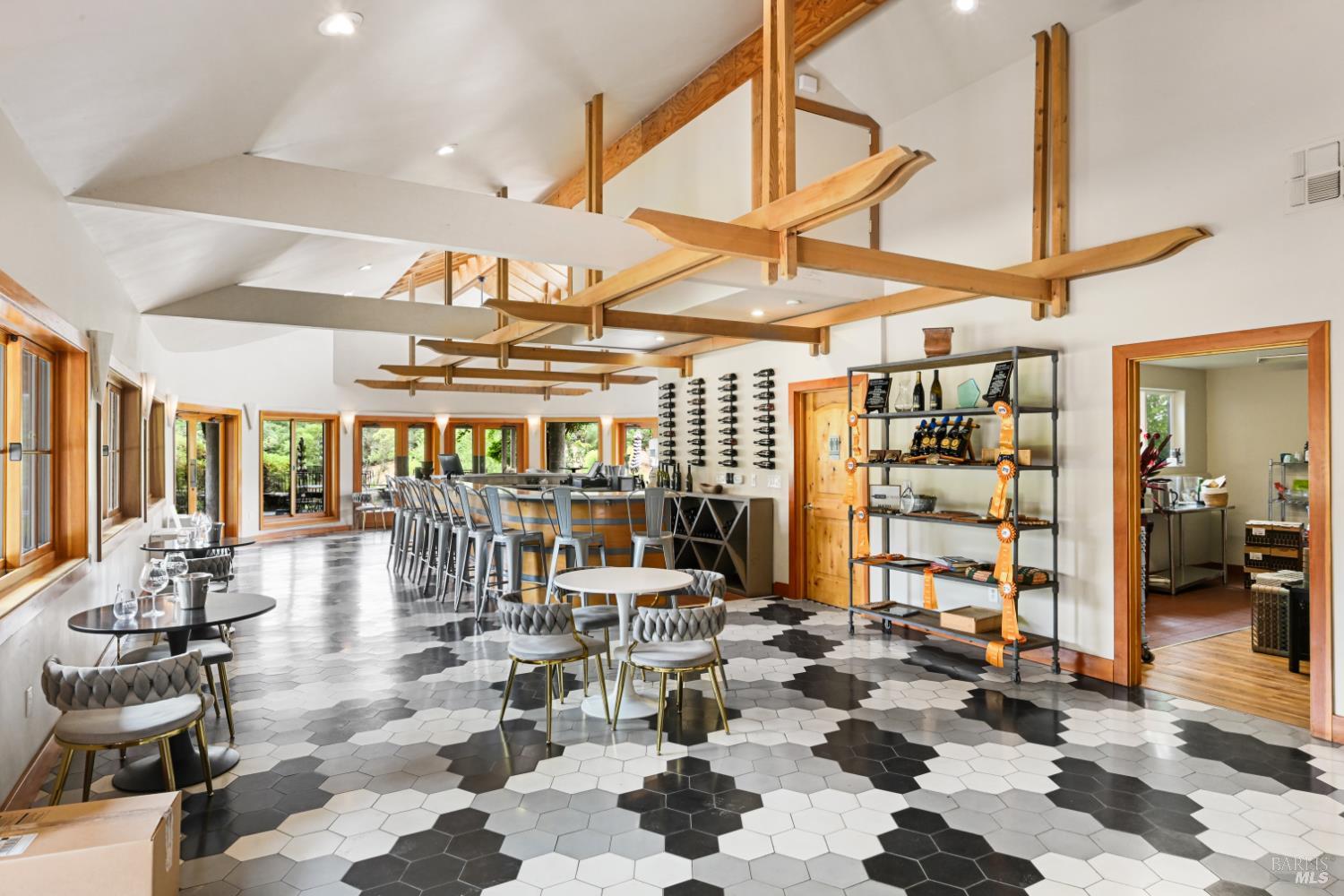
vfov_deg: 63.2
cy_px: 448
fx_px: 728
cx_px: 672
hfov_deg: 85.4
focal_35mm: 20
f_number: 13
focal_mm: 19.5
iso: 1600
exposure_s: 1/5
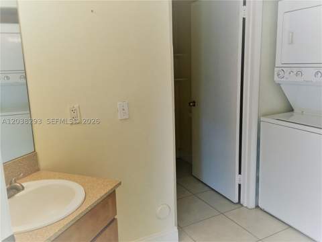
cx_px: 161
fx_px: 270
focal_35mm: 29
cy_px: 121
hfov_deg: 61.7
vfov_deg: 48.2
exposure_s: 1/30
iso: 50
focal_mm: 4.15
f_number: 2.2
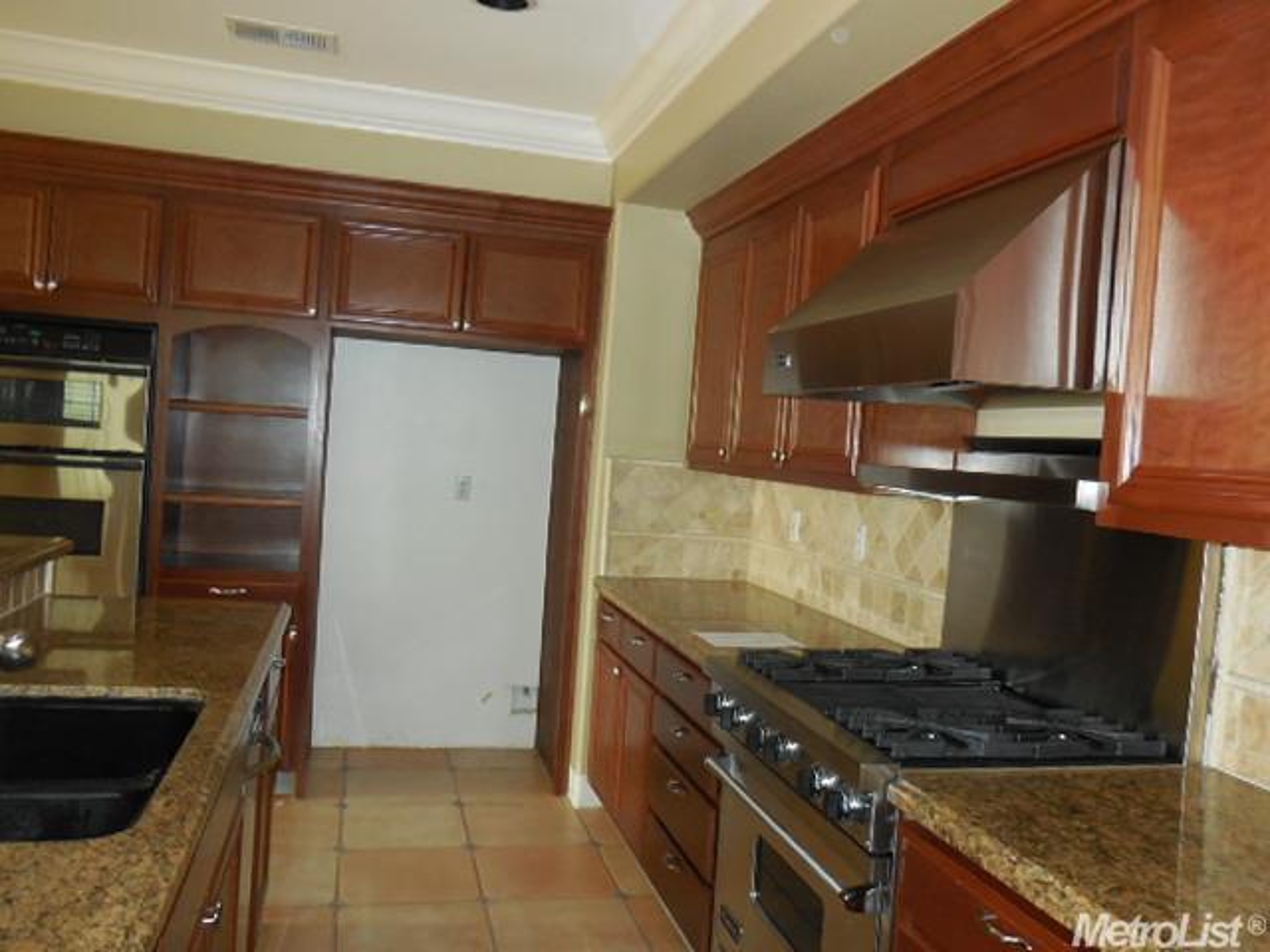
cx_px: 635
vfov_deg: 46.8
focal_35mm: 30
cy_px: 476
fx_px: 1101
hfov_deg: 60.0
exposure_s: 1/25
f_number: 3.2
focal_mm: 5.3
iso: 450
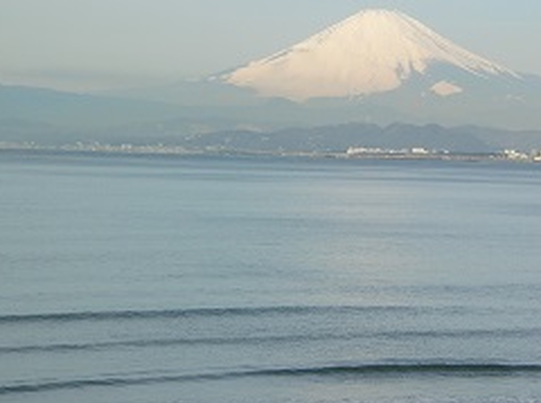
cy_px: 179
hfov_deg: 9.8
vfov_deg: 7.3
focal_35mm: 202
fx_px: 3151
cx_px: 372
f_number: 5.2
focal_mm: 23.3
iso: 50
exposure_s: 1/387
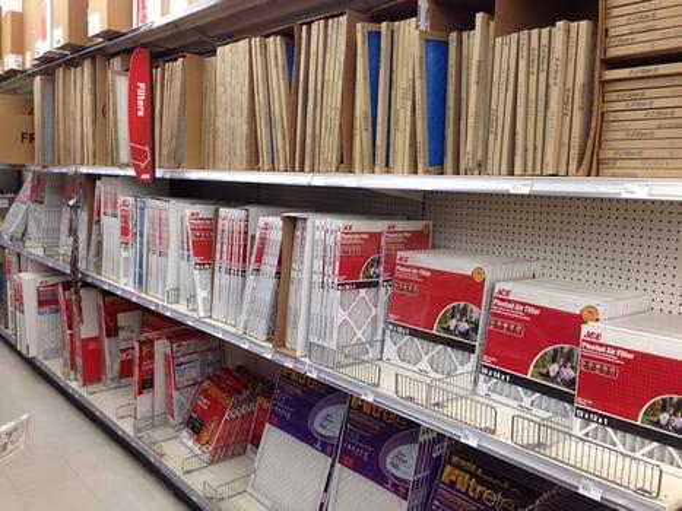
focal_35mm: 33
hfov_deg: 55.4
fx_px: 650
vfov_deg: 42.9
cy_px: 256
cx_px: 341
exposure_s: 1/20
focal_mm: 4.12
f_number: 2.4
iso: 50
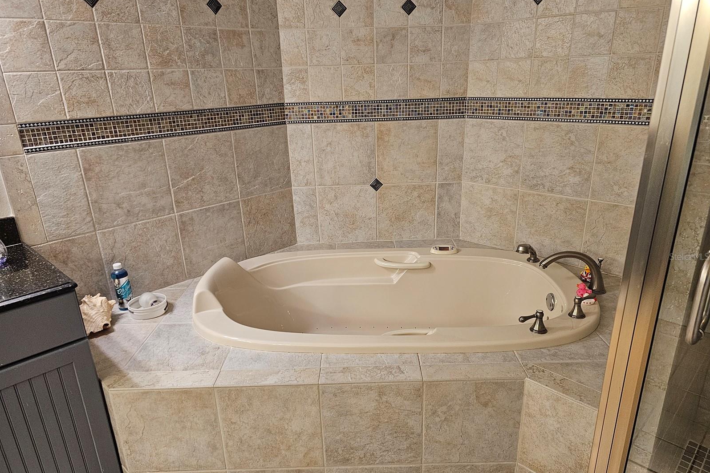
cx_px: 355
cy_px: 256
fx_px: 473
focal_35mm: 24
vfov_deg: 53.1
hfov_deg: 73.7
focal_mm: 6.3
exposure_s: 1/120
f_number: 1.7
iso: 500
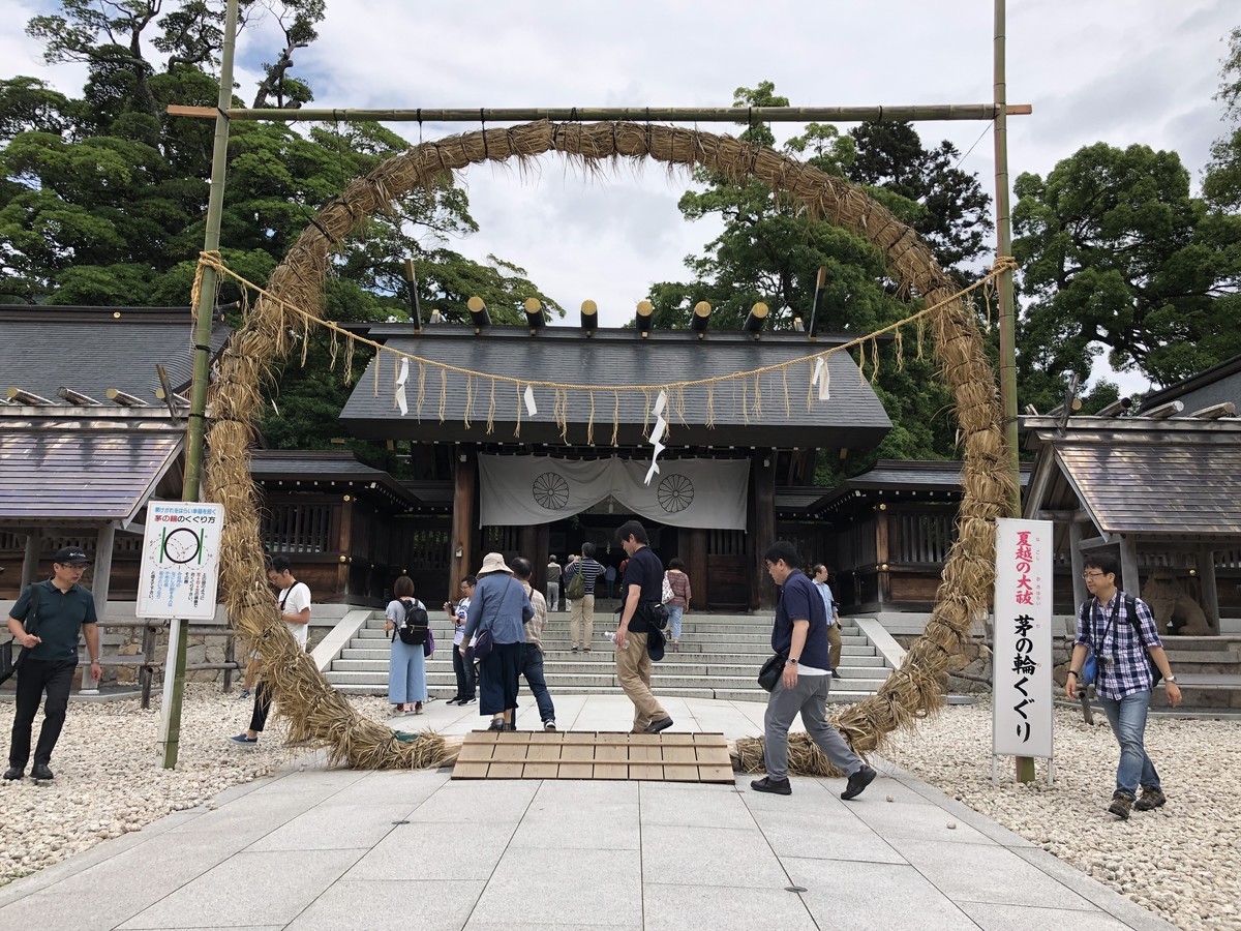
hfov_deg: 63.4
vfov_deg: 49.7
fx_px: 1004
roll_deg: -0.6
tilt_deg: +10.2
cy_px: 466
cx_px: 620
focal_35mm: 28
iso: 20
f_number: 1.8
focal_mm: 3.99
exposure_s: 1/1656
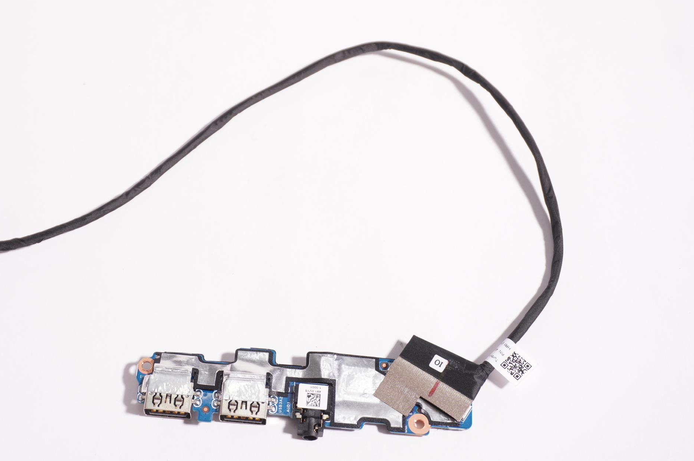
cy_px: 210
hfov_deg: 35.4
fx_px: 1079
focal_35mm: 56
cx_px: 241
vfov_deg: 24.1
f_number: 5.6
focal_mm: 28
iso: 160
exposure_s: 1/13
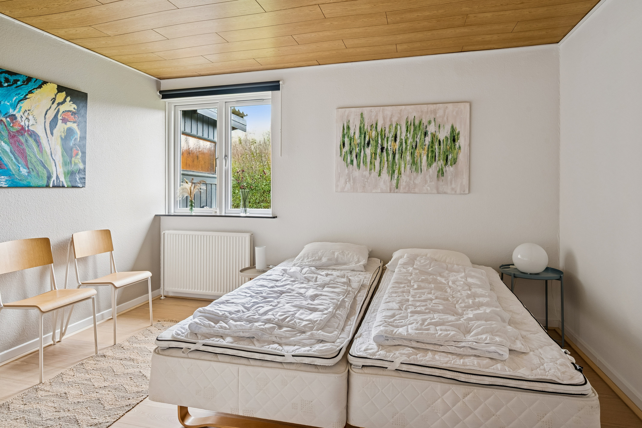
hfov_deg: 85.4
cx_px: 321
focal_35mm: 20
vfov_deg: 63.2
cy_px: 214
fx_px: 348
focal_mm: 19.5
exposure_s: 2
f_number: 9
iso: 640
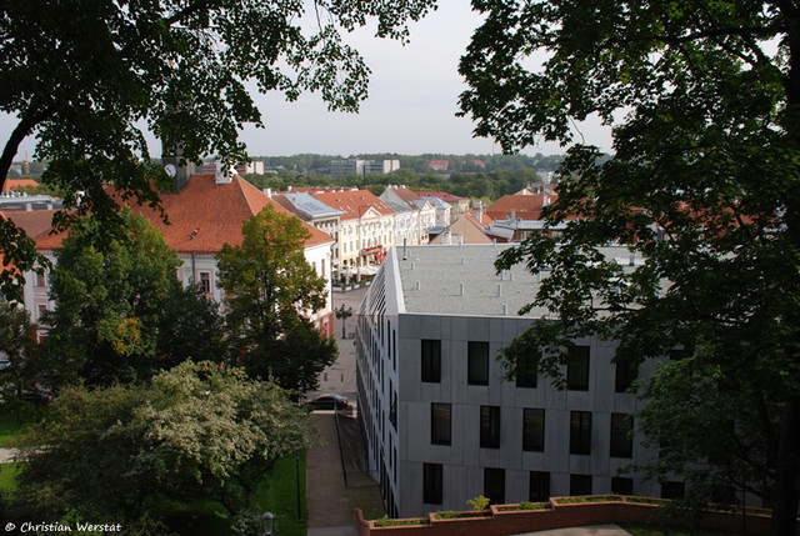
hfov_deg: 55.0
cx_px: 400
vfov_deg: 38.5
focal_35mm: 34
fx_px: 768
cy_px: 268
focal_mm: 23
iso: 200
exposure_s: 1/320
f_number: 9
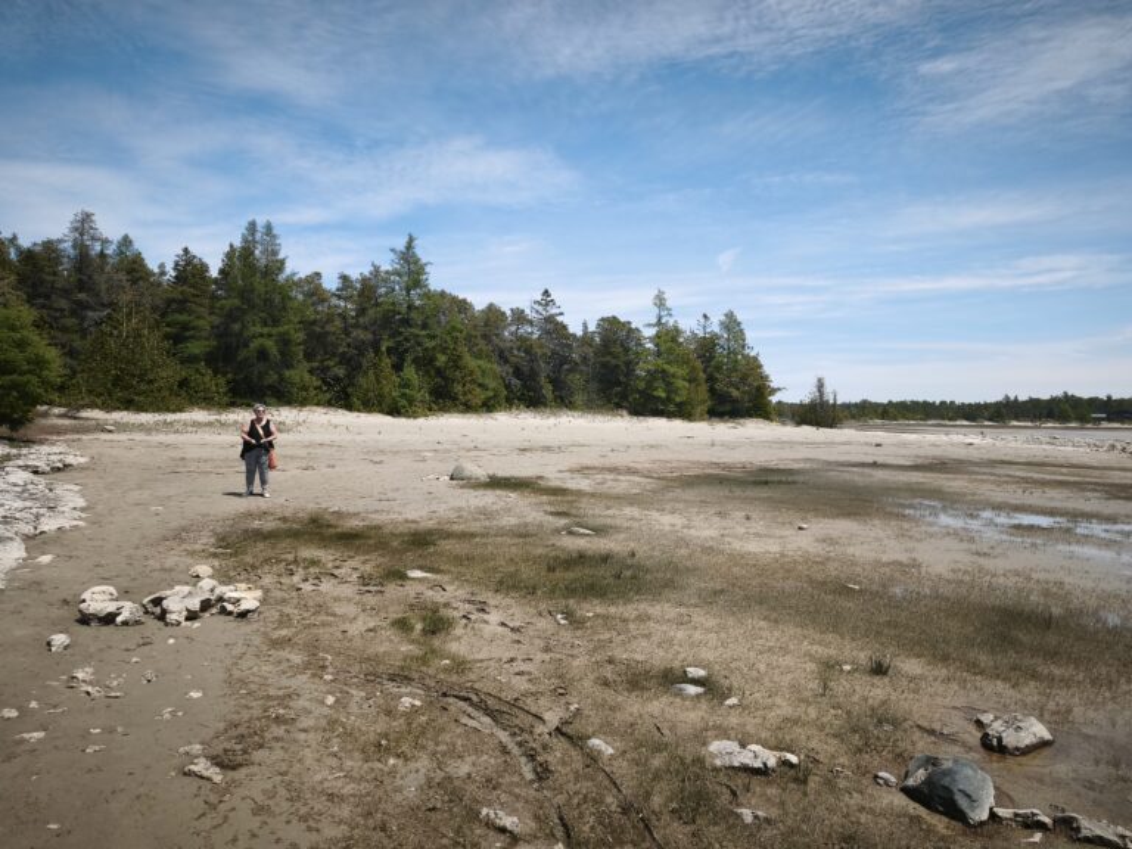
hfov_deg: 73.9
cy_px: 424
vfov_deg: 58.9
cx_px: 566
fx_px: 752
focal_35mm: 23
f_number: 1.62
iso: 50
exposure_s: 1/1674
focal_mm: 6.45
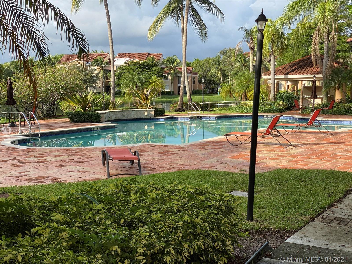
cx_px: 176
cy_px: 132
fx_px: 529
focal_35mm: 52
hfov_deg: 36.8
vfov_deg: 28.0
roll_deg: -0.1
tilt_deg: -4.5
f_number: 2
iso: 20
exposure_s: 1/564
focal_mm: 6
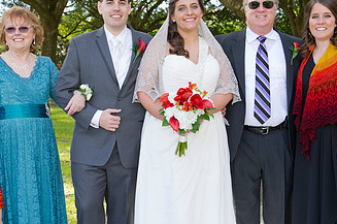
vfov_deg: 19.1
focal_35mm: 71
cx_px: 123
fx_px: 664
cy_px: 114
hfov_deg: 28.4
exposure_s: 1/100
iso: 320
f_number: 5.6
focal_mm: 40
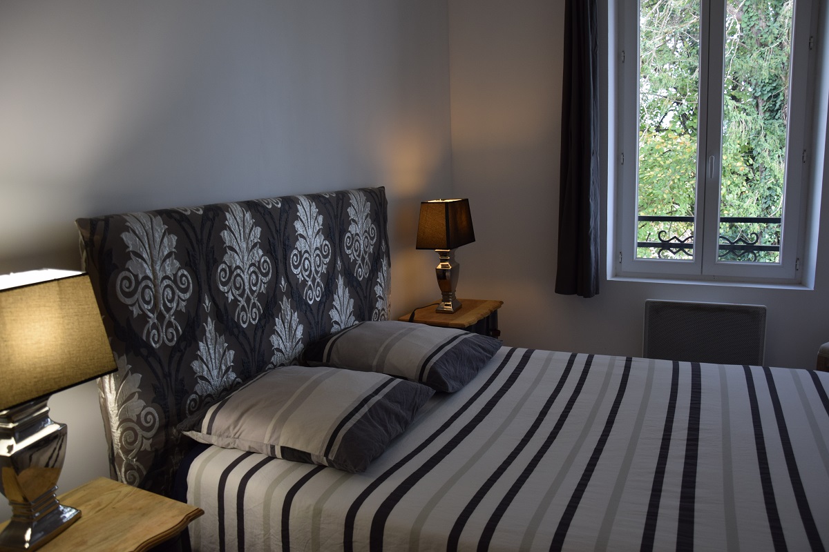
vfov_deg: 47.9
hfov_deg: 67.4
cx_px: 414
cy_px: 276
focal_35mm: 27
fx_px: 622
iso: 400
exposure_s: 1/80
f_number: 4
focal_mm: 18
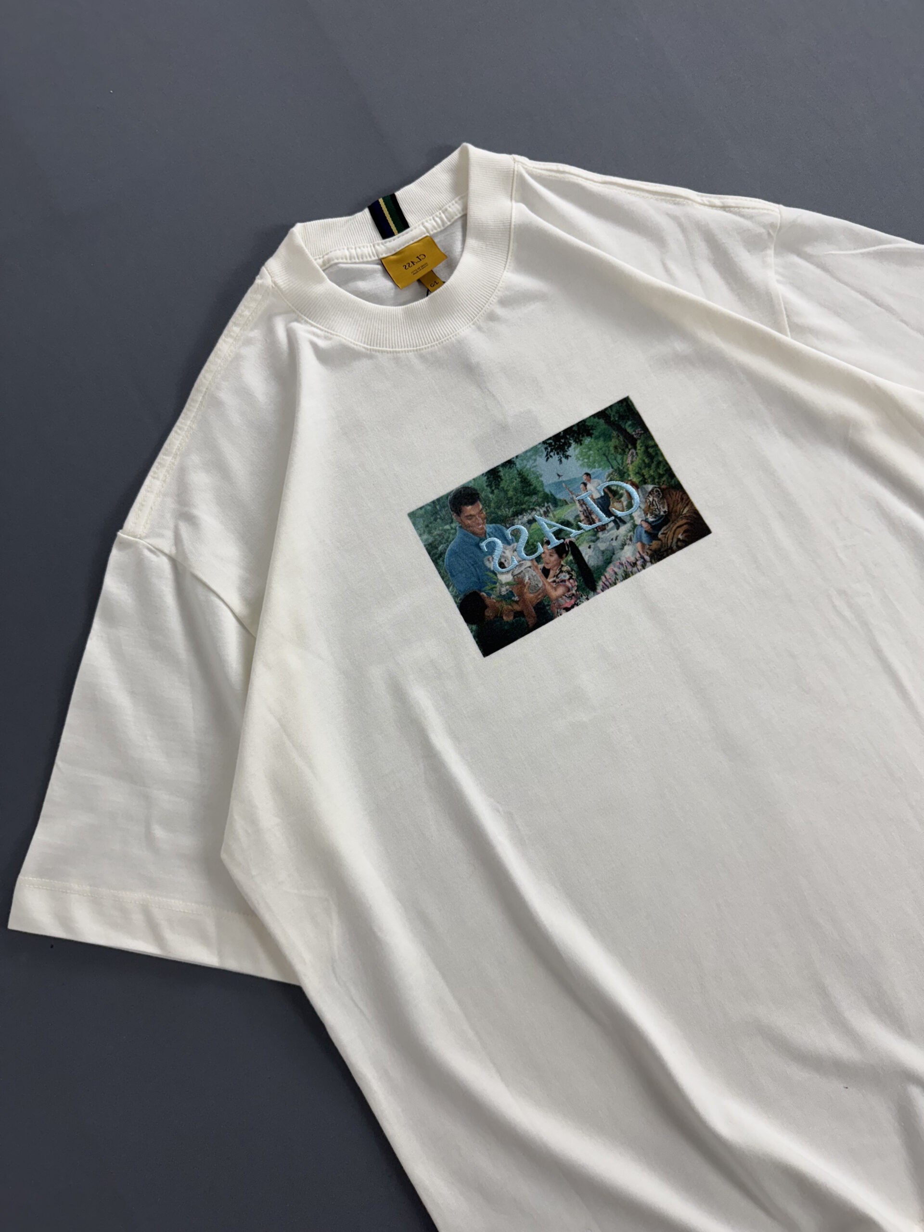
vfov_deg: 71.6
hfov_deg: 56.8
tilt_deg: -80.8
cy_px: 616
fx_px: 854
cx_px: 462
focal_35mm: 24
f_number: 1.78
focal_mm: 6.76
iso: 100
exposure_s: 1/120
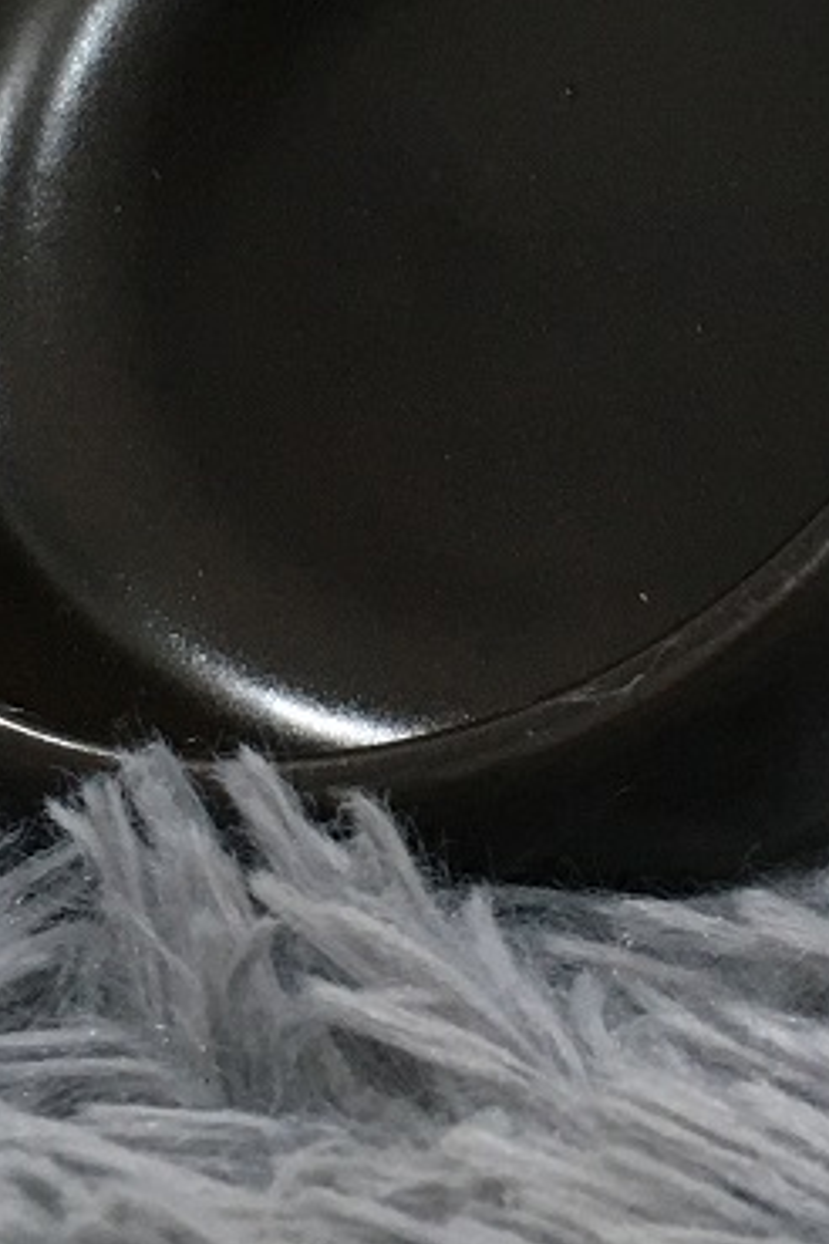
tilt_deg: -9.3
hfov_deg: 14.0
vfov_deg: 19.7
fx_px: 3385
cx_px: 452
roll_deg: -0.2
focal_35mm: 98
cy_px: -199
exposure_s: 1/33
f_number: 2.2
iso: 125
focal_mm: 4.15
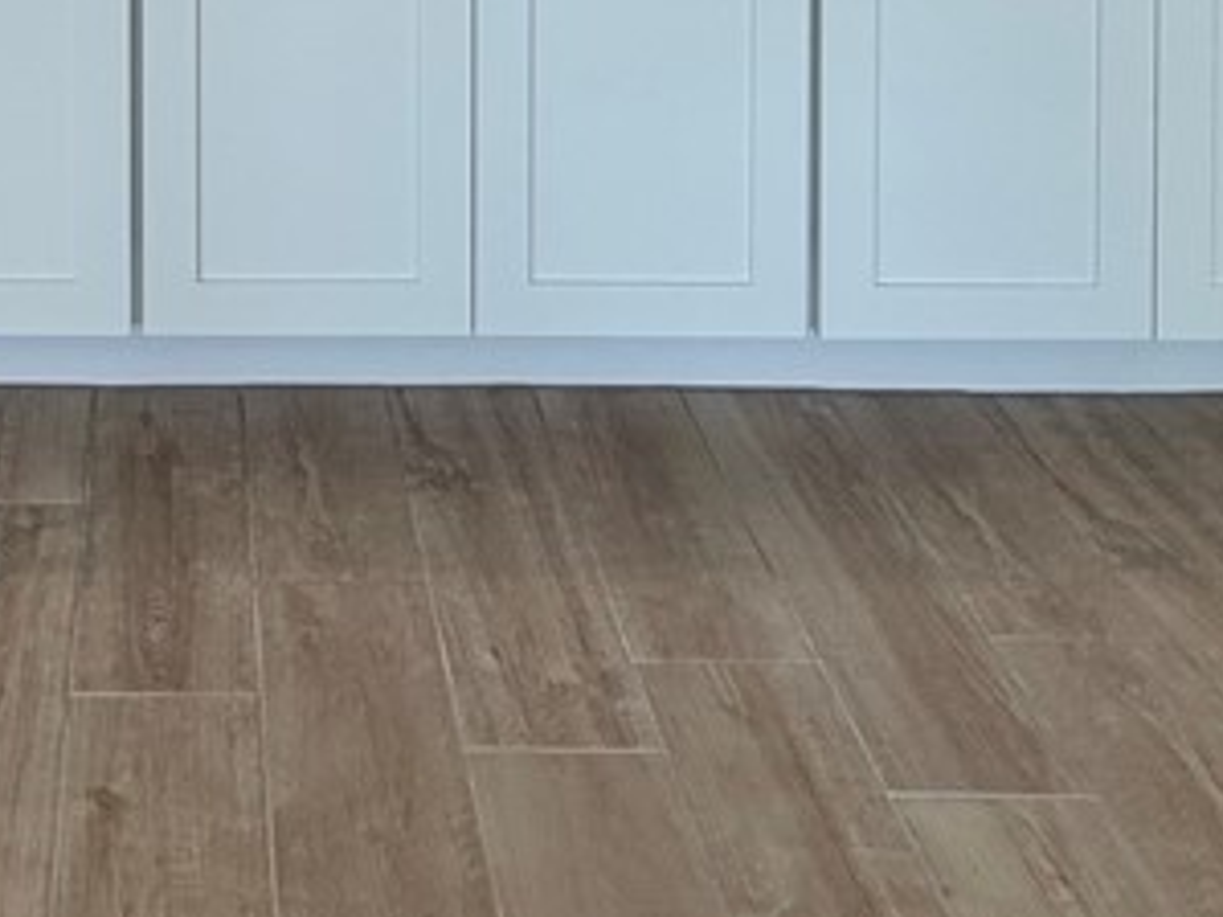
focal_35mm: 48
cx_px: 139
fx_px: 1695
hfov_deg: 37.3
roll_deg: +0.0
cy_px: -528
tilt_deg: -1.0
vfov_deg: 23.1
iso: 64
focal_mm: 2.22
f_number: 2.2
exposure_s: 1/60
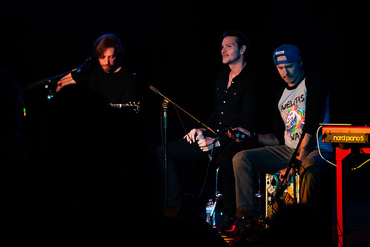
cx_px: 193
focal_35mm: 121
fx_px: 1246
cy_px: 107
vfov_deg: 11.3
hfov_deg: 16.9
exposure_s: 1/640
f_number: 3.5
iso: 2500
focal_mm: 94
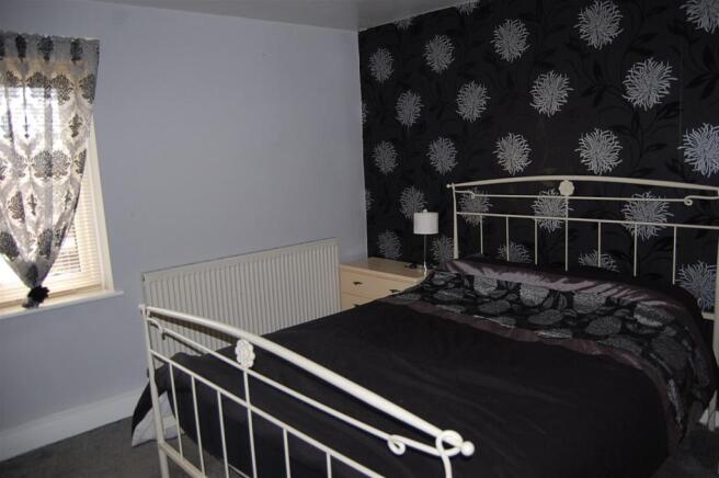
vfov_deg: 47.8
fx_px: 539
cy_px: 239
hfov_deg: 67.4
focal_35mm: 27
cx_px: 360
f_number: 3.5
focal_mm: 18
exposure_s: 1/60
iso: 400
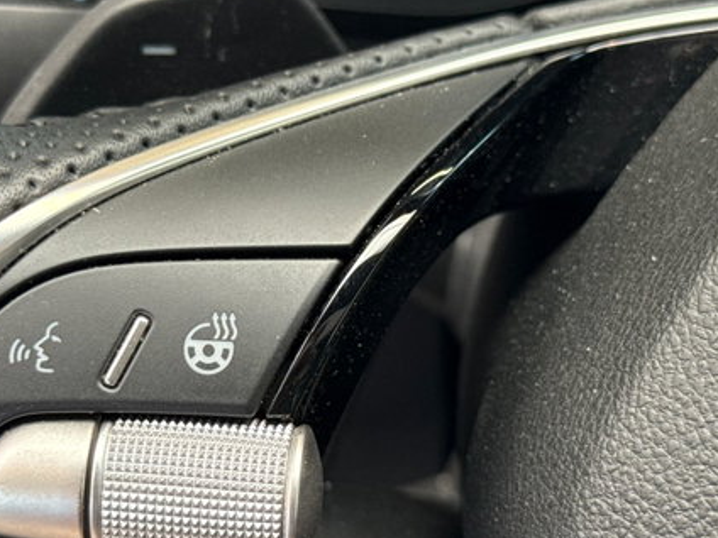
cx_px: 322
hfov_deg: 22.7
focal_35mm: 86
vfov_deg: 17.2
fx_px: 1784
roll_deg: +1.4
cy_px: 259
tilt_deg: -39.7
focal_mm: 6.76
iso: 64
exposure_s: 1/121
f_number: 1.78
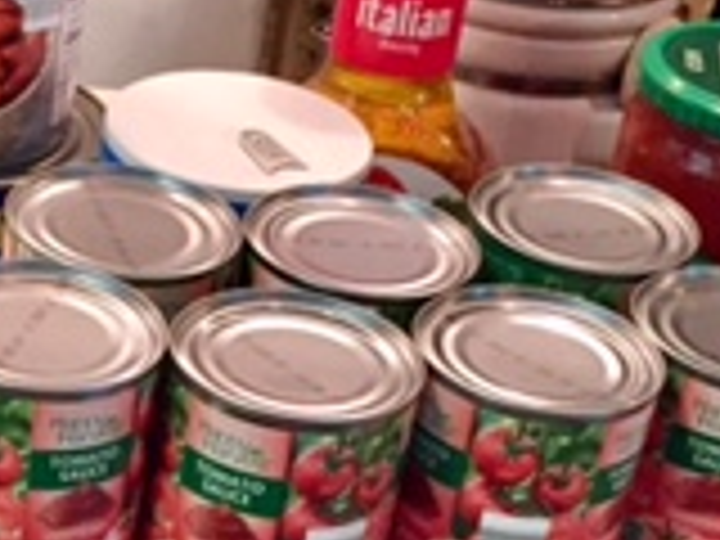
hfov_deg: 16.7
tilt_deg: -36.7
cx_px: 76
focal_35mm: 116
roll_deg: -8.1
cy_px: 590
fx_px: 2413
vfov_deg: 12.6
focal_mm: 4.15
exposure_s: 1/24
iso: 250
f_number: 2.2
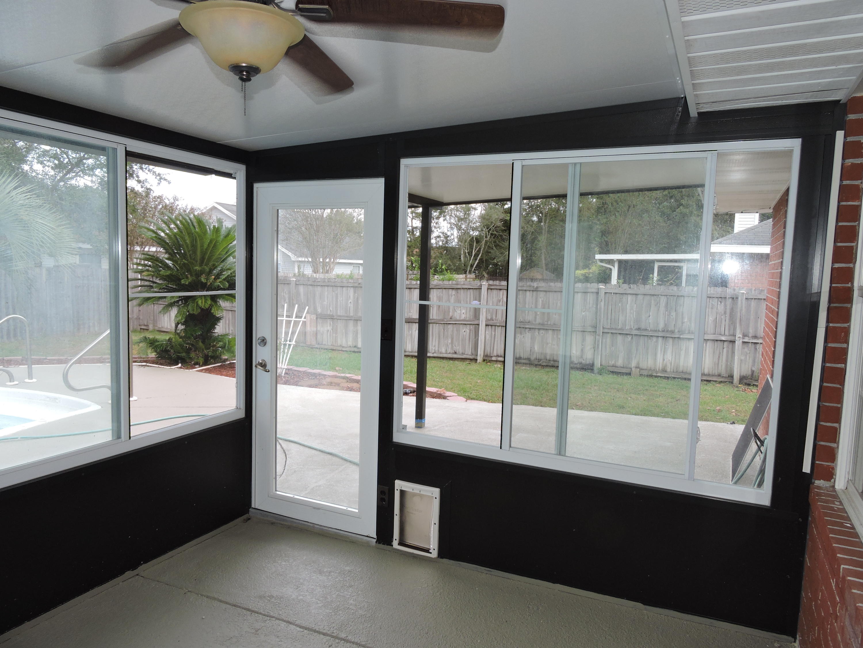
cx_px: 432
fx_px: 598
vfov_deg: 56.8
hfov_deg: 71.6
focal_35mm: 24
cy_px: 324
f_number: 3.3
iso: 100
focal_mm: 4.3
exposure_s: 1/100
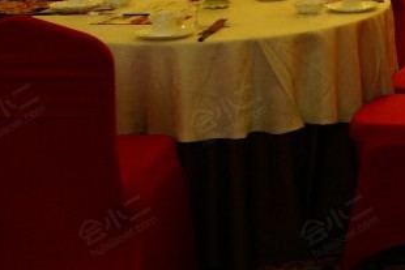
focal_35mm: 99
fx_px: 1114
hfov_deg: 18.2
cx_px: 621
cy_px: -160
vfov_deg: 12.9
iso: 1000
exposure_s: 1/100
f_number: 7.1
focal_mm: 30
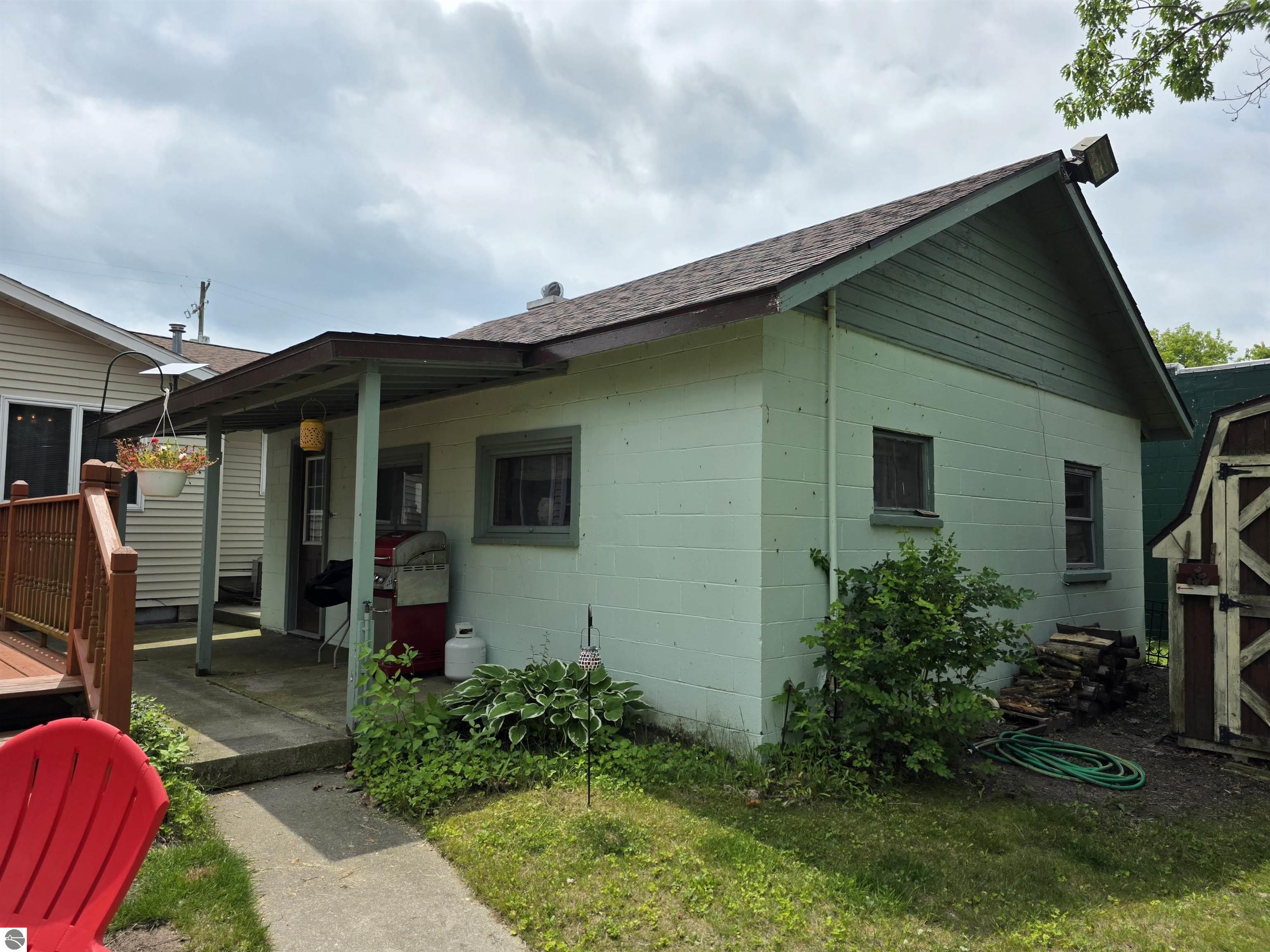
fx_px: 844
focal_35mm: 23
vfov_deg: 58.9
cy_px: 476
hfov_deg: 73.9
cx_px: 635
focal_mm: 6.3
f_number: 1.7
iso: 80
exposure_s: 1/10000
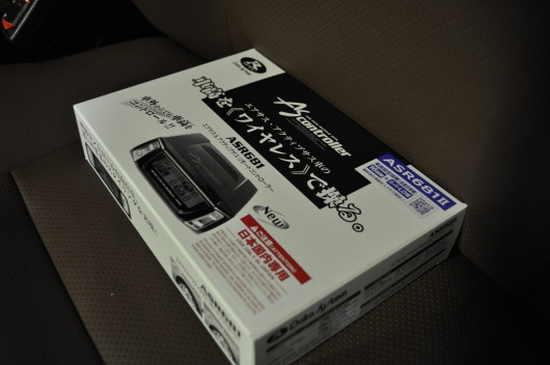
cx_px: 275
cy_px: 182
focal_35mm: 33
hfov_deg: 57.3
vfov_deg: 39.9
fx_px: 504
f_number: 4
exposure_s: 1/30
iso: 800
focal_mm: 22
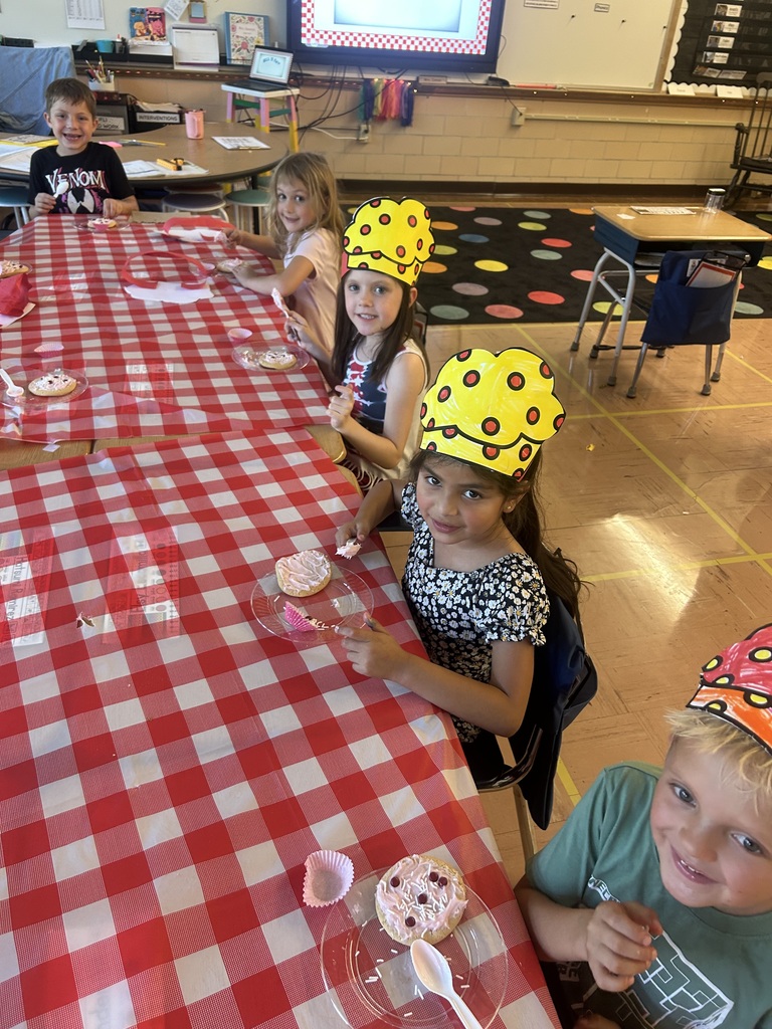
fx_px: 773
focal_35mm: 26
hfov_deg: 53.1
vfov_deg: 67.3
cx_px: 386
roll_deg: -5.0
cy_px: 514
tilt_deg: -34.9
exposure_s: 1/60
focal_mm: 5.7
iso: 160
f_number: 1.5
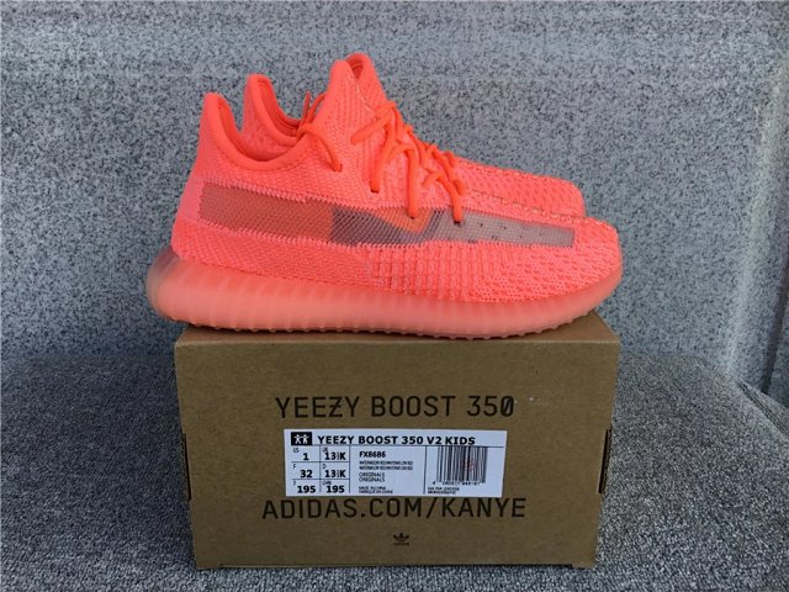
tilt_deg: -19.9
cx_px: 394
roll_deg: -0.5
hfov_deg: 58.4
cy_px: 296
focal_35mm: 31
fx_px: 707
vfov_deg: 45.4
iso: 25
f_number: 2.4
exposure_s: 1/256
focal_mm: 3.3
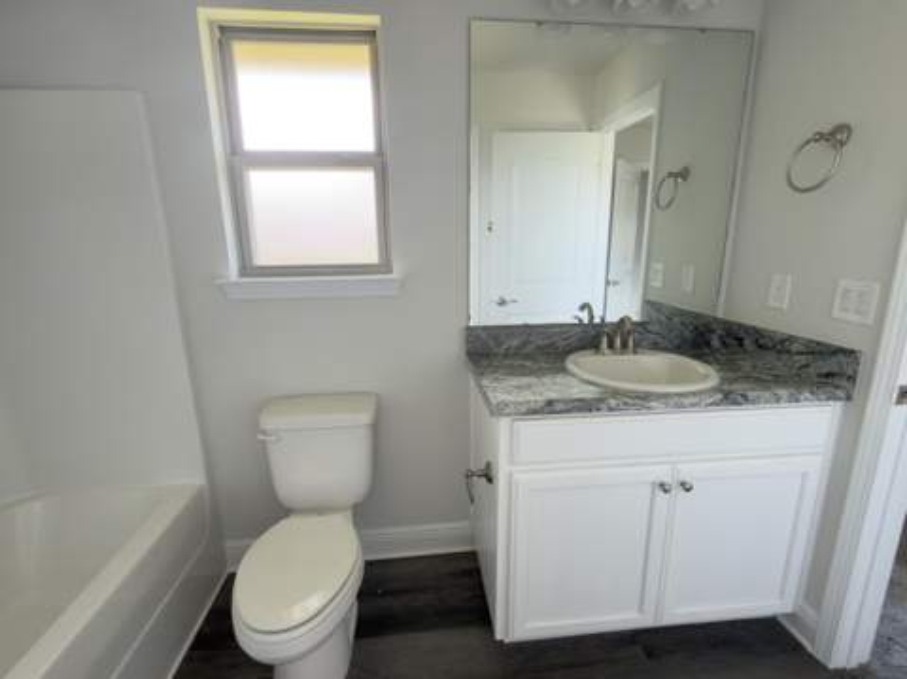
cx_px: 454
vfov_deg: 78.0
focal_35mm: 16
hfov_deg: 94.6
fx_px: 419
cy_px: 340
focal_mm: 2.22
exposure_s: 1/30
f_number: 2.2
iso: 125
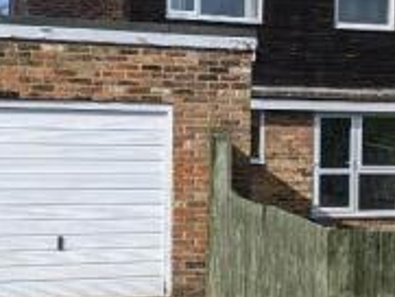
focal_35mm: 87
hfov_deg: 22.3
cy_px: 154
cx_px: 280
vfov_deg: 17.0
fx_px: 993
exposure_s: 1/3356
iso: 58
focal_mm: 4.44
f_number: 1.8
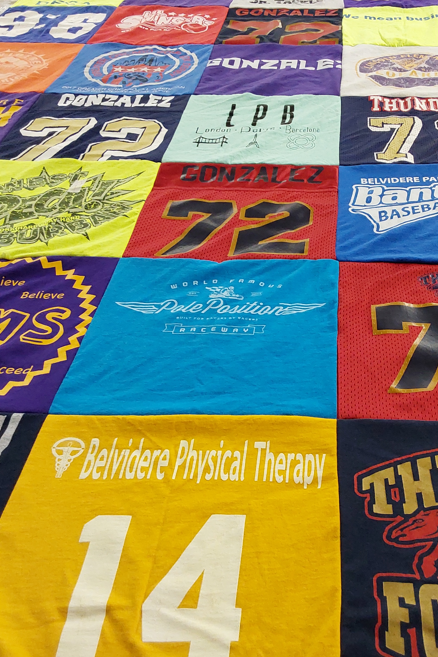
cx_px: 314
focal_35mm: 39
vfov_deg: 49.6
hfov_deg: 33.7
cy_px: 329
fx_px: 712
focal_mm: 2.91
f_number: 1.9
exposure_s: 1/60
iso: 160
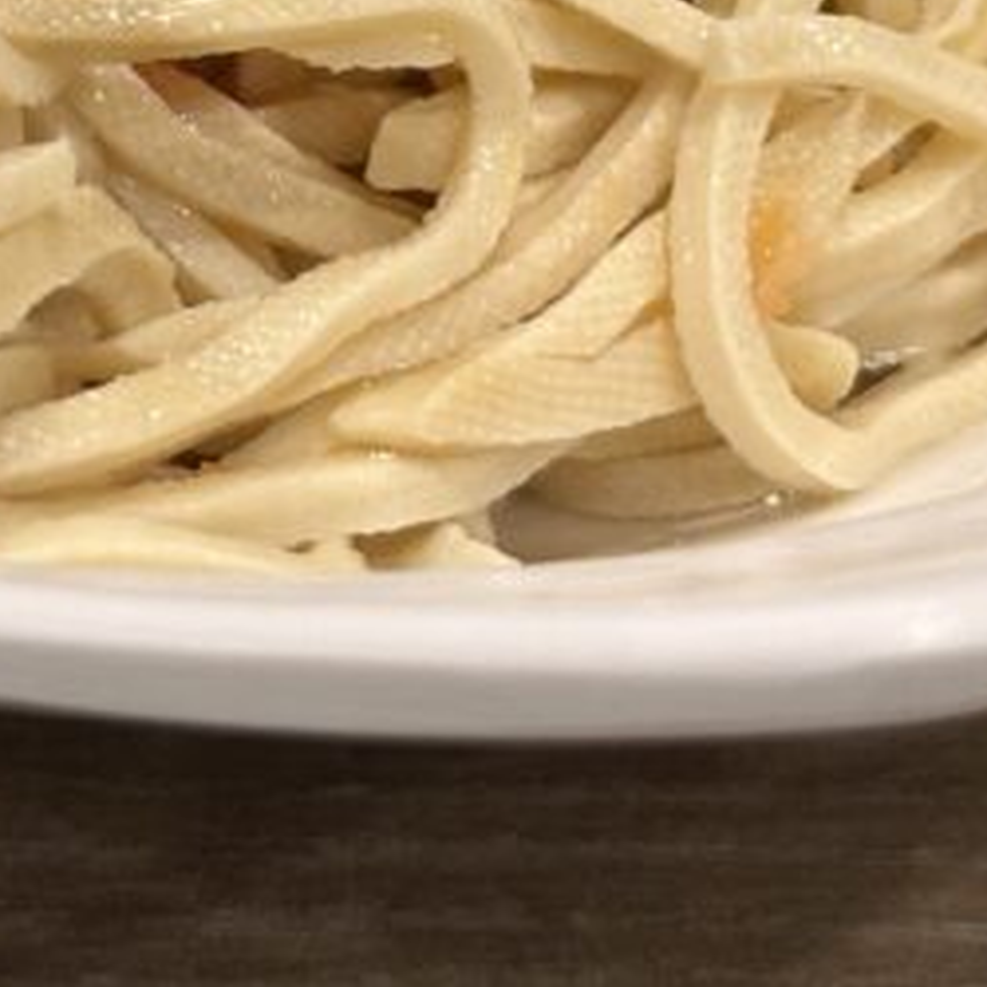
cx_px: 201
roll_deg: -4.8
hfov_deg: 10.0
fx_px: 5613
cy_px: -458
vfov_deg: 9.8
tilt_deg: -32.7
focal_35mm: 174
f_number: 1.78
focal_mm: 6.86
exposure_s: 1/60
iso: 100
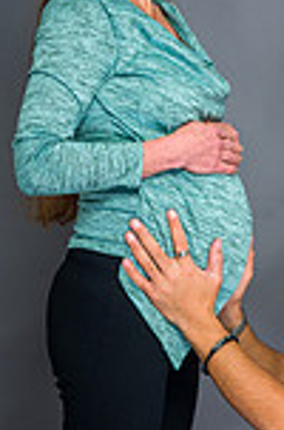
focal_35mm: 94
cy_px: 350
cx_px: 322
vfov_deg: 21.4
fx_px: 1117
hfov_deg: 14.1
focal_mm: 31.5
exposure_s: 1/125
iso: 200
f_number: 6.3
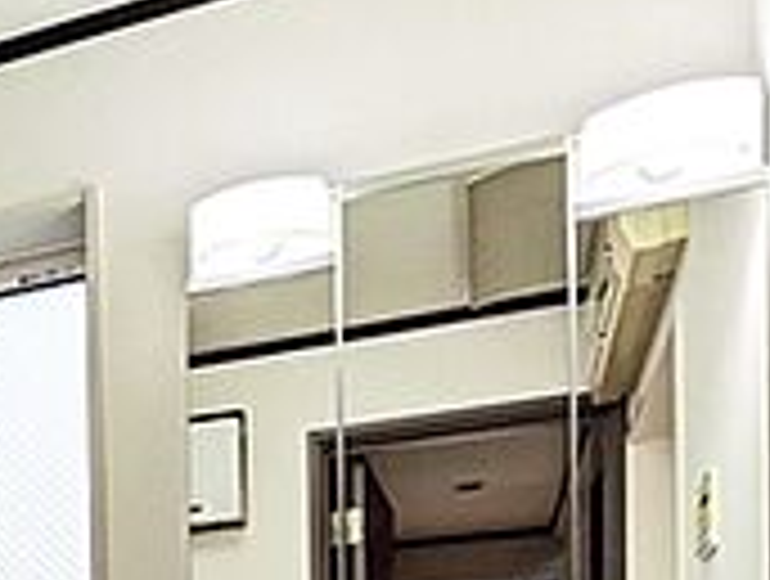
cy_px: 818
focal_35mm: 49
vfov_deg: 24.6
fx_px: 1092
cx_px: 23
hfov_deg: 35.6
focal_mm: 1.83
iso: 49
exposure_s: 1/137
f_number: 2.2
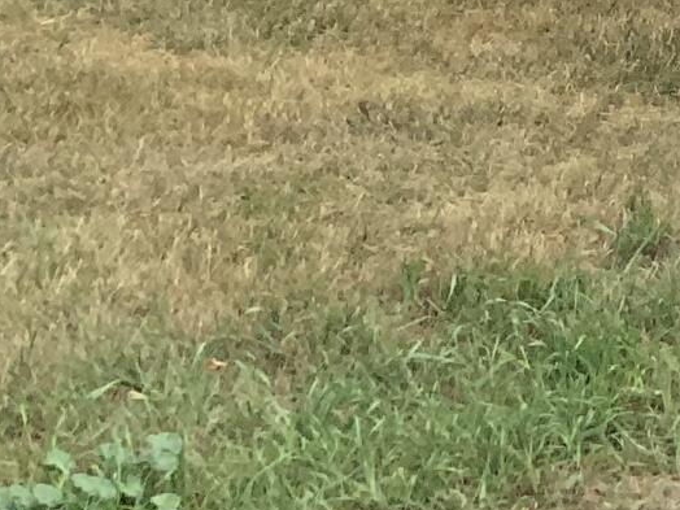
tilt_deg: +0.9
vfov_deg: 7.9
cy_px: -929
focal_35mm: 166
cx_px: 1173
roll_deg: -0.2
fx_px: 3261
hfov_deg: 11.2
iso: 16
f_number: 1.8
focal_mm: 3
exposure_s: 1/1221
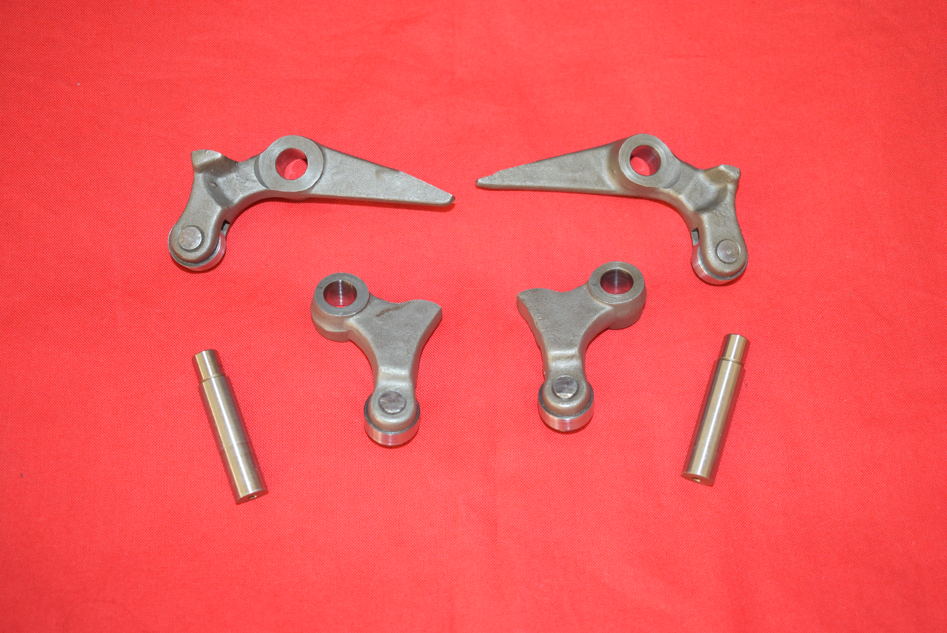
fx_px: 1185
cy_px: 316
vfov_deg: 29.9
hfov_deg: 43.6
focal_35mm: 45
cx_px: 474
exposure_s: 1/60
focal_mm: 30
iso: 800
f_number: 5
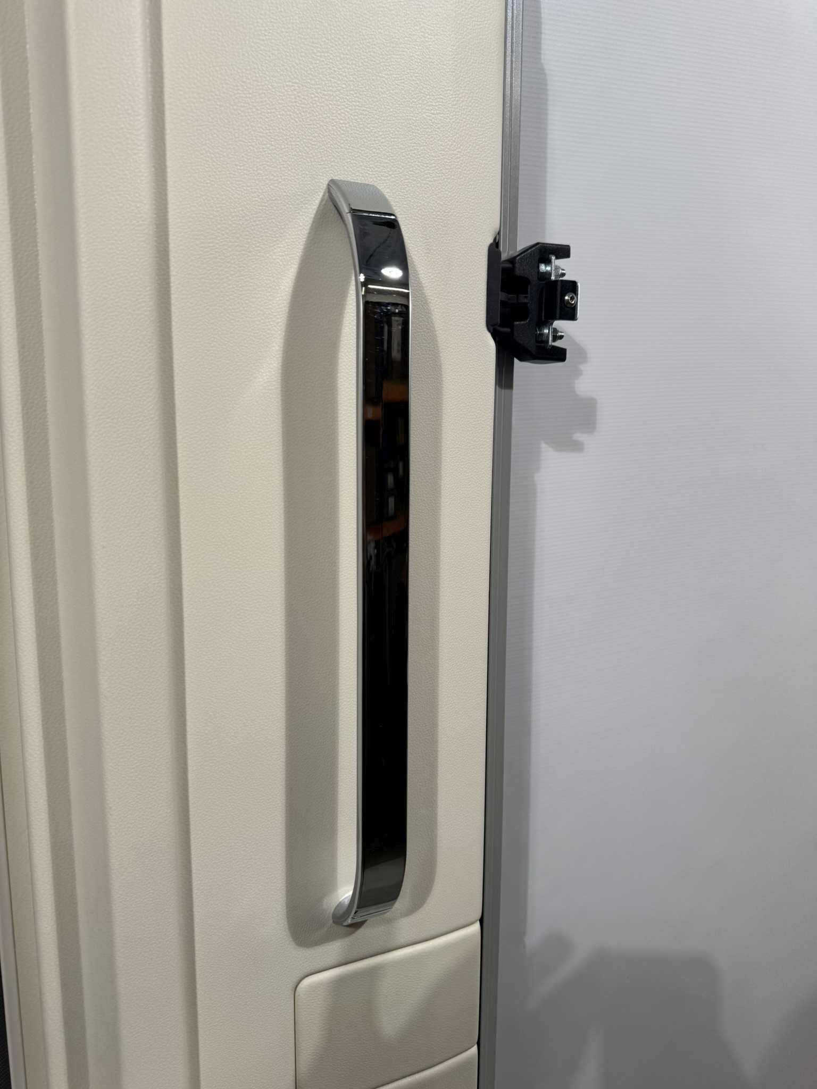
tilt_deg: -11.6
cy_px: 544
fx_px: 755
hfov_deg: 56.8
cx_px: 408
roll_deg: -1.3
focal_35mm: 24
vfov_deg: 71.6
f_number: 1.78
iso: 80
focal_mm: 6.76
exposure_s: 1/326
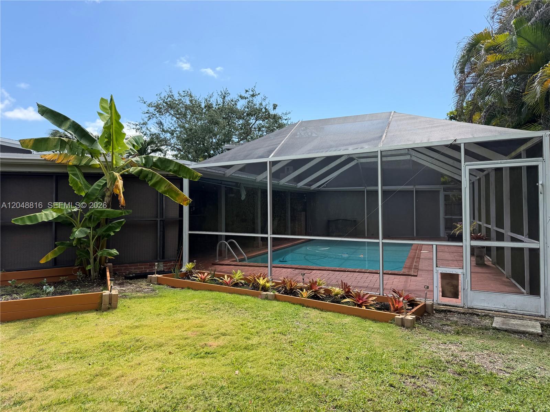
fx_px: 381
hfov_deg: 71.6
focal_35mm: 24
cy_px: 206
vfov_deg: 56.8
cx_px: 275
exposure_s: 1/2110
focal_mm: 6.76
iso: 80
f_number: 1.78
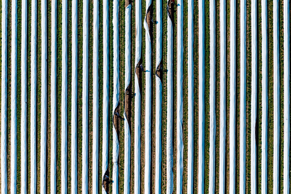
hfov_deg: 5.2
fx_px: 3234
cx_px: 146
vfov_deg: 3.4
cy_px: 97
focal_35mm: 400
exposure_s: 1/3200
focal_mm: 400
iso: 320
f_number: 6.3
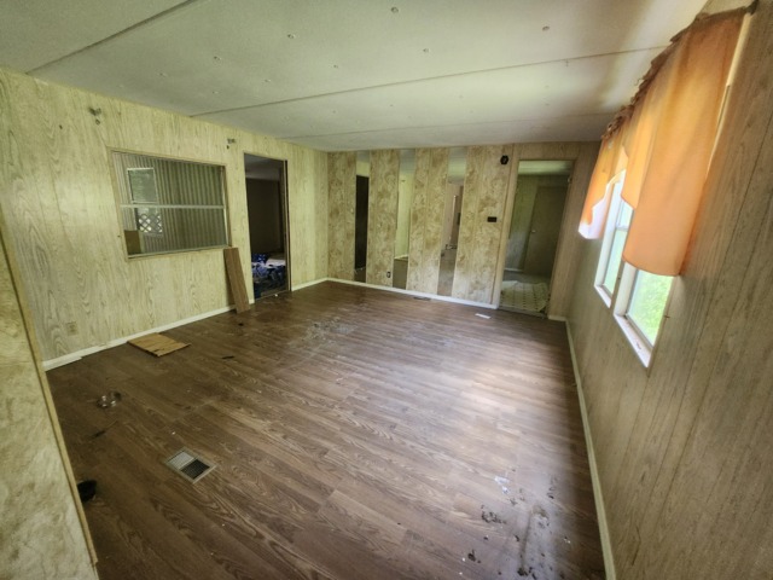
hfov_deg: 106.2
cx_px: 386
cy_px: 290
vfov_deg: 89.9
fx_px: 290
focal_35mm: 13
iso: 320
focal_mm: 1.7
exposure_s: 1/60
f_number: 2.2
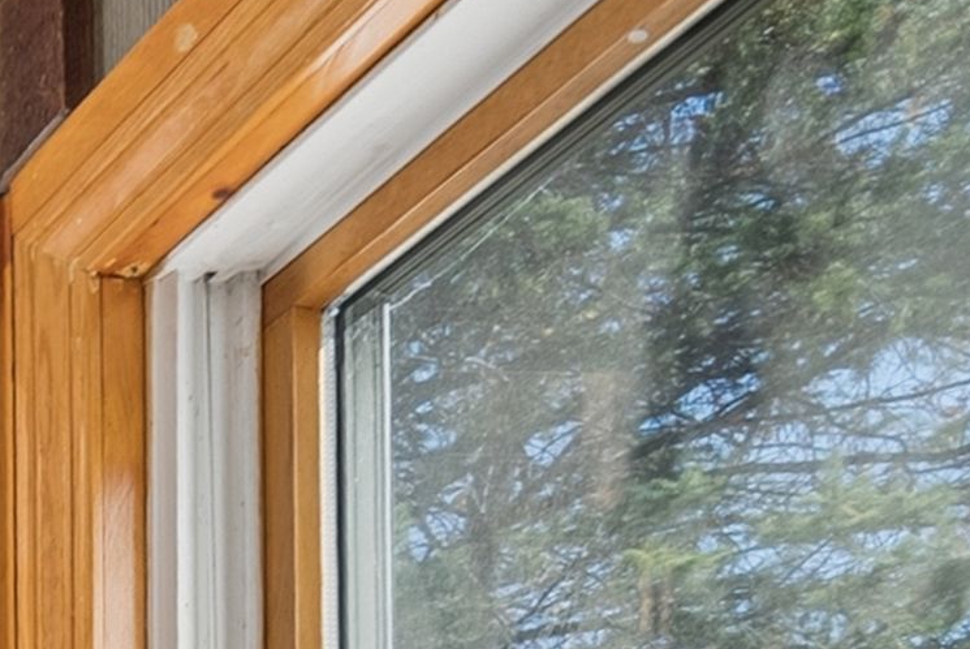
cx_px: -1470
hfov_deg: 13.9
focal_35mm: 91
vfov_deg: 11.1
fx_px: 2454
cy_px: 1808
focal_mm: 16
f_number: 7.1
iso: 320
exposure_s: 1/50
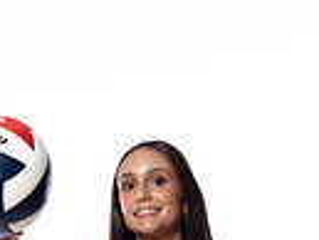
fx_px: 1550
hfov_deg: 11.7
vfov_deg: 8.3
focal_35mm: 168
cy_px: 532
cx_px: 89
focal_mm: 50
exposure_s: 1/250
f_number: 5.6
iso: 640
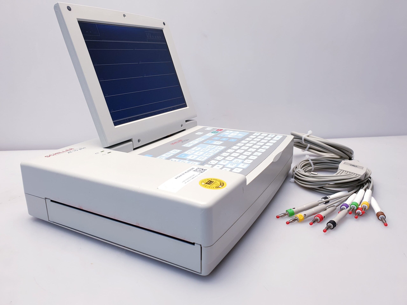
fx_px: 306
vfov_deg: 53.1
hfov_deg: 67.3
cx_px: 204
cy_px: 152
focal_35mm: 26
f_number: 2.4
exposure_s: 1/50
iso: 64
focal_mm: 4.3
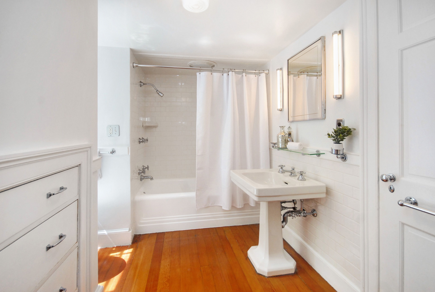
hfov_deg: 100.3
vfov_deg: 77.5
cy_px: 146
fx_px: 182
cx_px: 218
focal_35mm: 15
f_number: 5.6
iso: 800
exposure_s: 1/40
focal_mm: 10
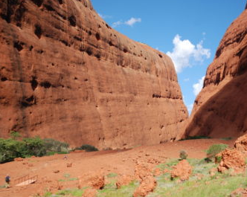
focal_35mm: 51
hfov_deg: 35.9
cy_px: 122
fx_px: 372
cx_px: 185
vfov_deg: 29.5
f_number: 5
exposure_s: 1/320
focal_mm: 24
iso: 100
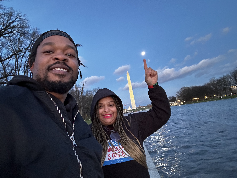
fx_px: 157
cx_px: 118
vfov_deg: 58.9
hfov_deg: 73.9
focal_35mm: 23
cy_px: 89
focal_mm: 2.69
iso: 640
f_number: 1.9
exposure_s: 1/15
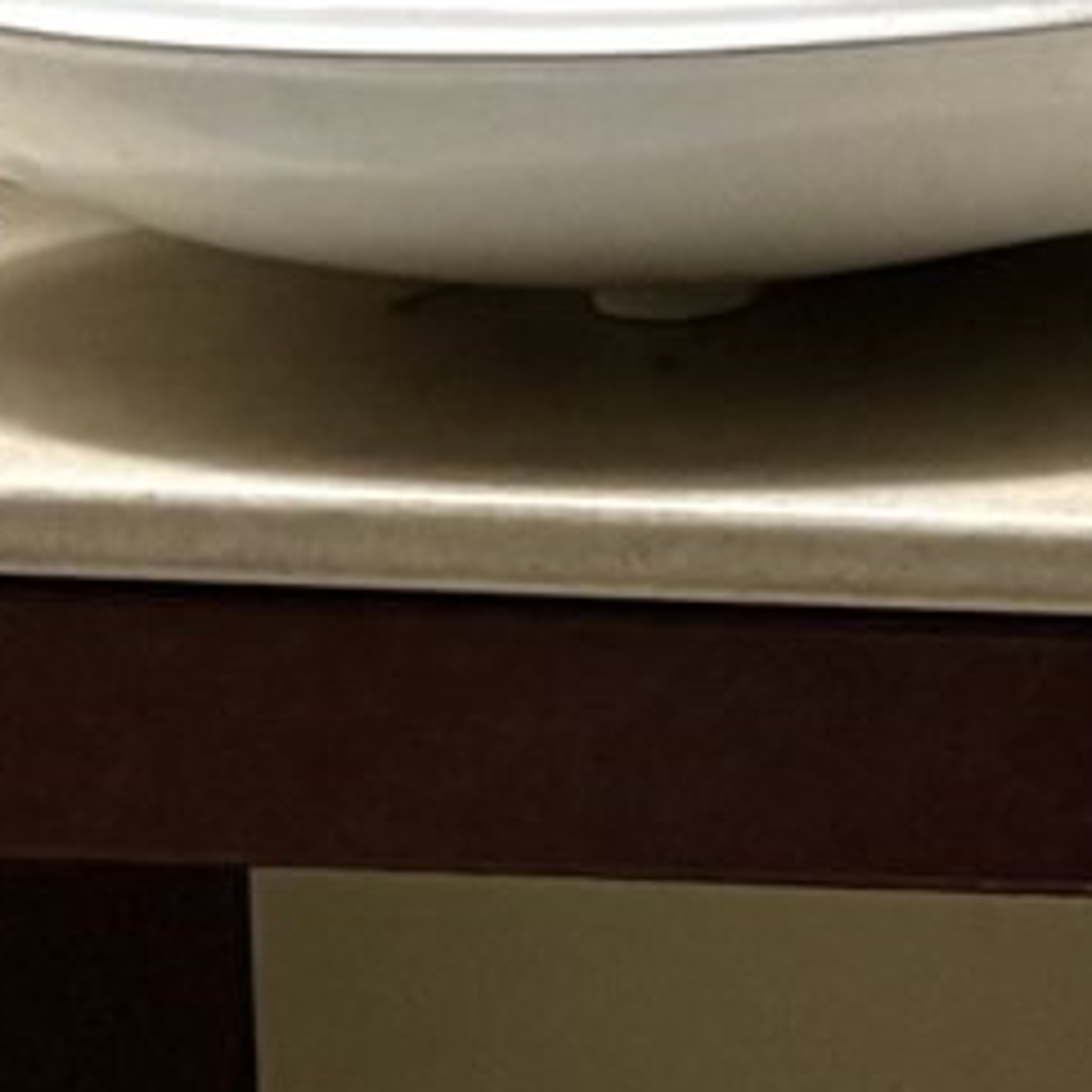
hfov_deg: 7.9
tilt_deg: -10.4
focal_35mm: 194
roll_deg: -0.7
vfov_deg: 9.0
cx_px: 3096
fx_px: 6924
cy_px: -4
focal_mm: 5.96
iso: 640
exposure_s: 1/30
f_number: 1.6
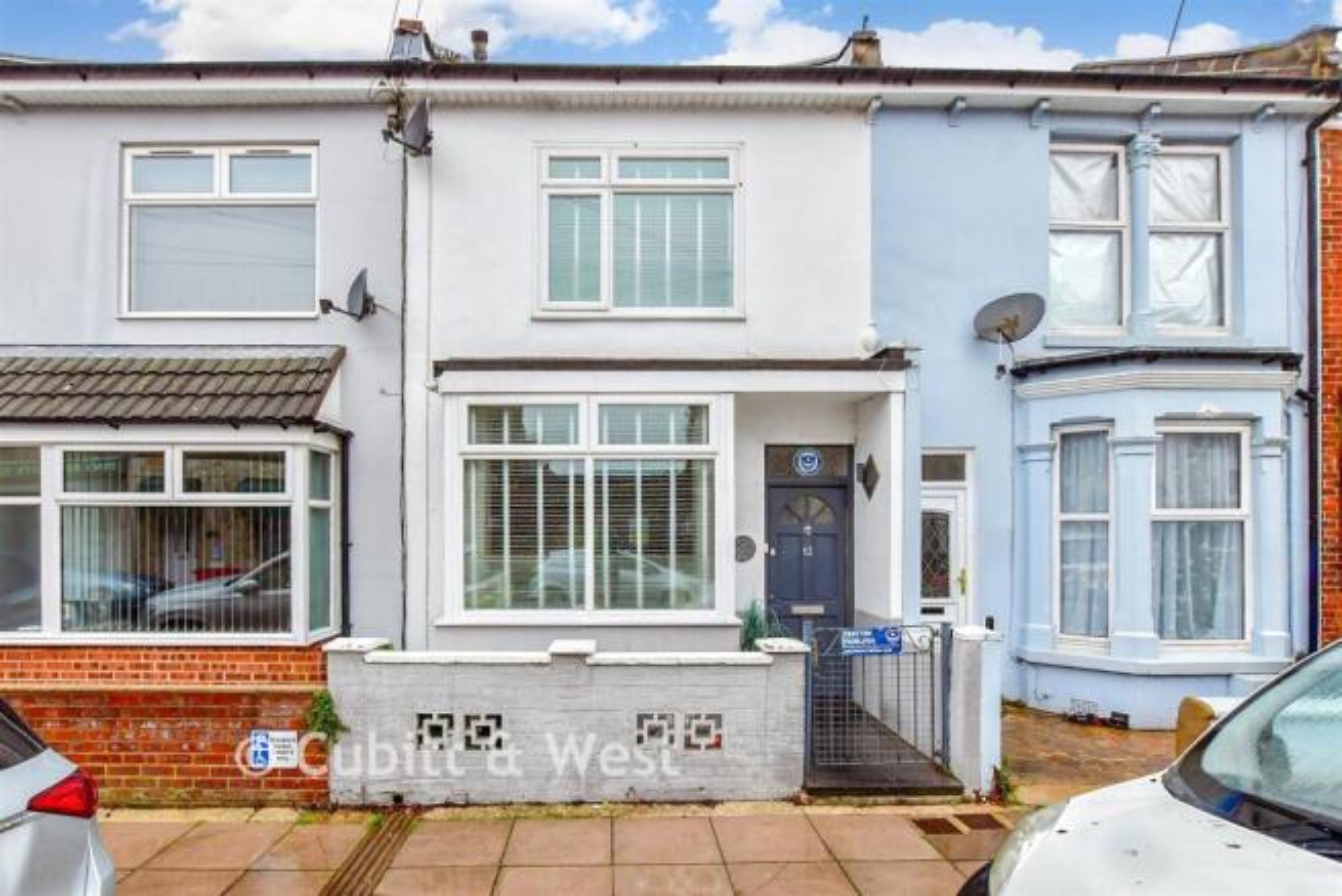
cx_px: 671
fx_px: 559
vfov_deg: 77.4
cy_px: 448
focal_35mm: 15
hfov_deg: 100.4
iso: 640
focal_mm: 10
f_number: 7.1
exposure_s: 1/30
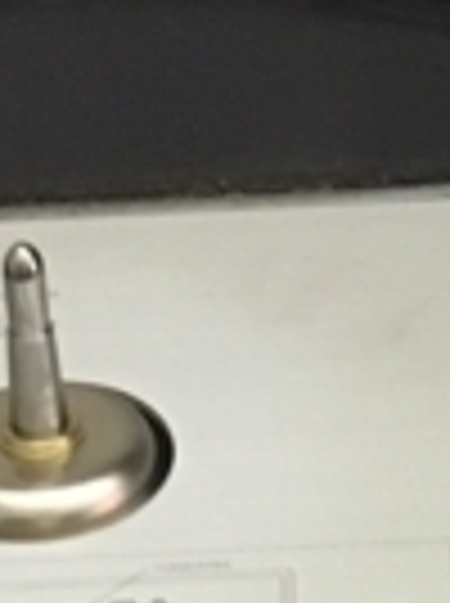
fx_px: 3860
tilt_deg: -27.7
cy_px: -184
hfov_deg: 6.7
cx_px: 320
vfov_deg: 8.8
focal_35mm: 222
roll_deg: +3.7
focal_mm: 4.15
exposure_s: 1/15
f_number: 2.2
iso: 250
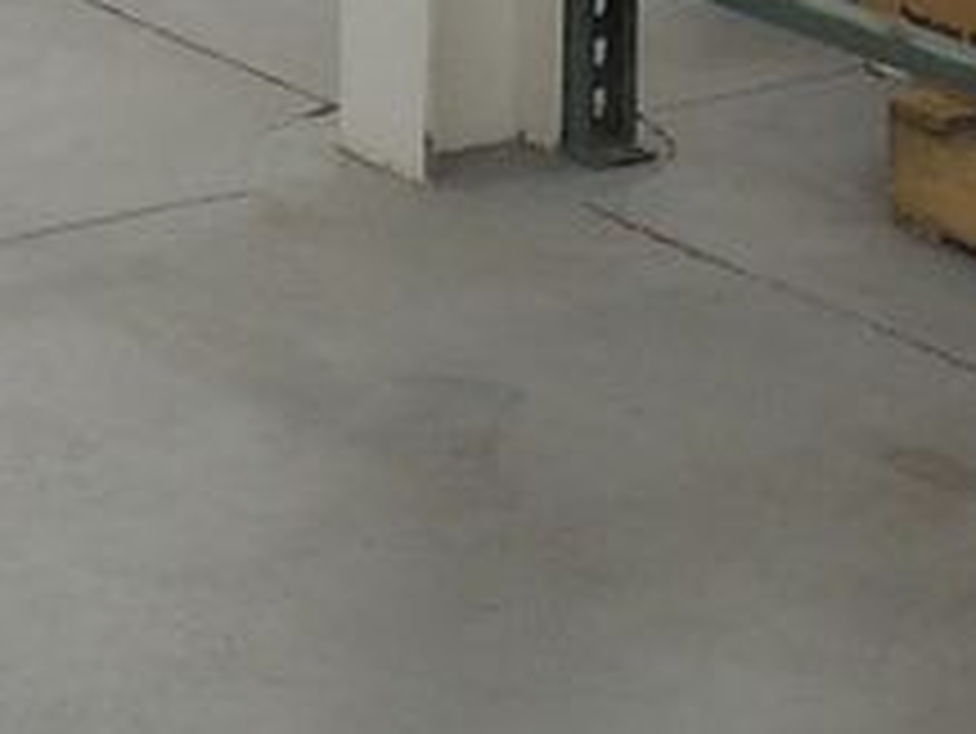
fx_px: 4993
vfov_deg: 7.8
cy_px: -1022
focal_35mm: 177
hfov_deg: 11.1
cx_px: 967
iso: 160
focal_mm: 4.3
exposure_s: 1/30
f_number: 3.7
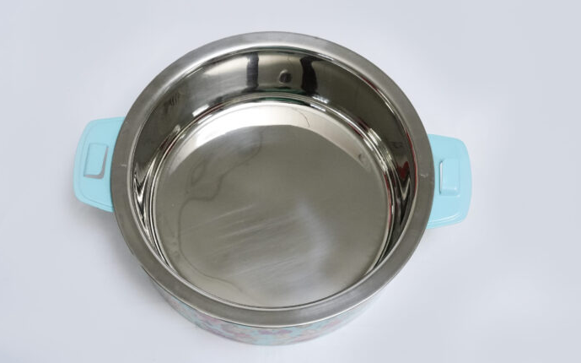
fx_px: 886
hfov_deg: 36.3
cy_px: 176
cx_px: 291
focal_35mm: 56
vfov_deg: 23.1
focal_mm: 54
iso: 6400
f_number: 16
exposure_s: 1/160
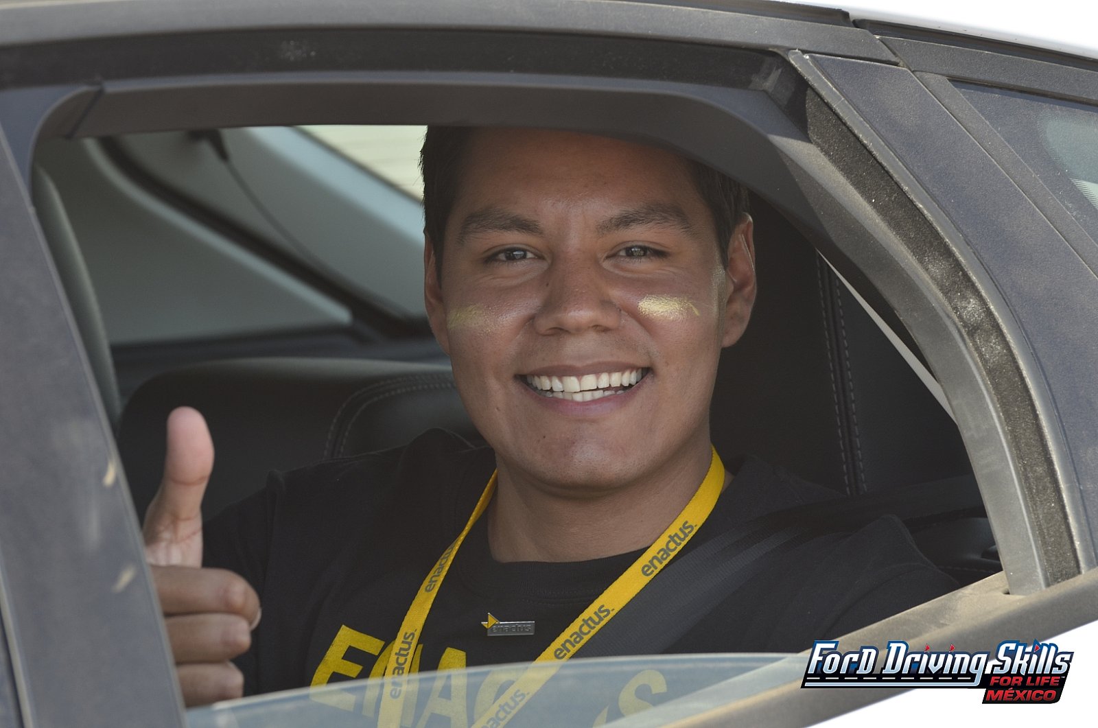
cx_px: 549
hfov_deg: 9.8
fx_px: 6394
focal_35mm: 210
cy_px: 364
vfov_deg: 6.5
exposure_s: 1/160
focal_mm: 140
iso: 160
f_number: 8
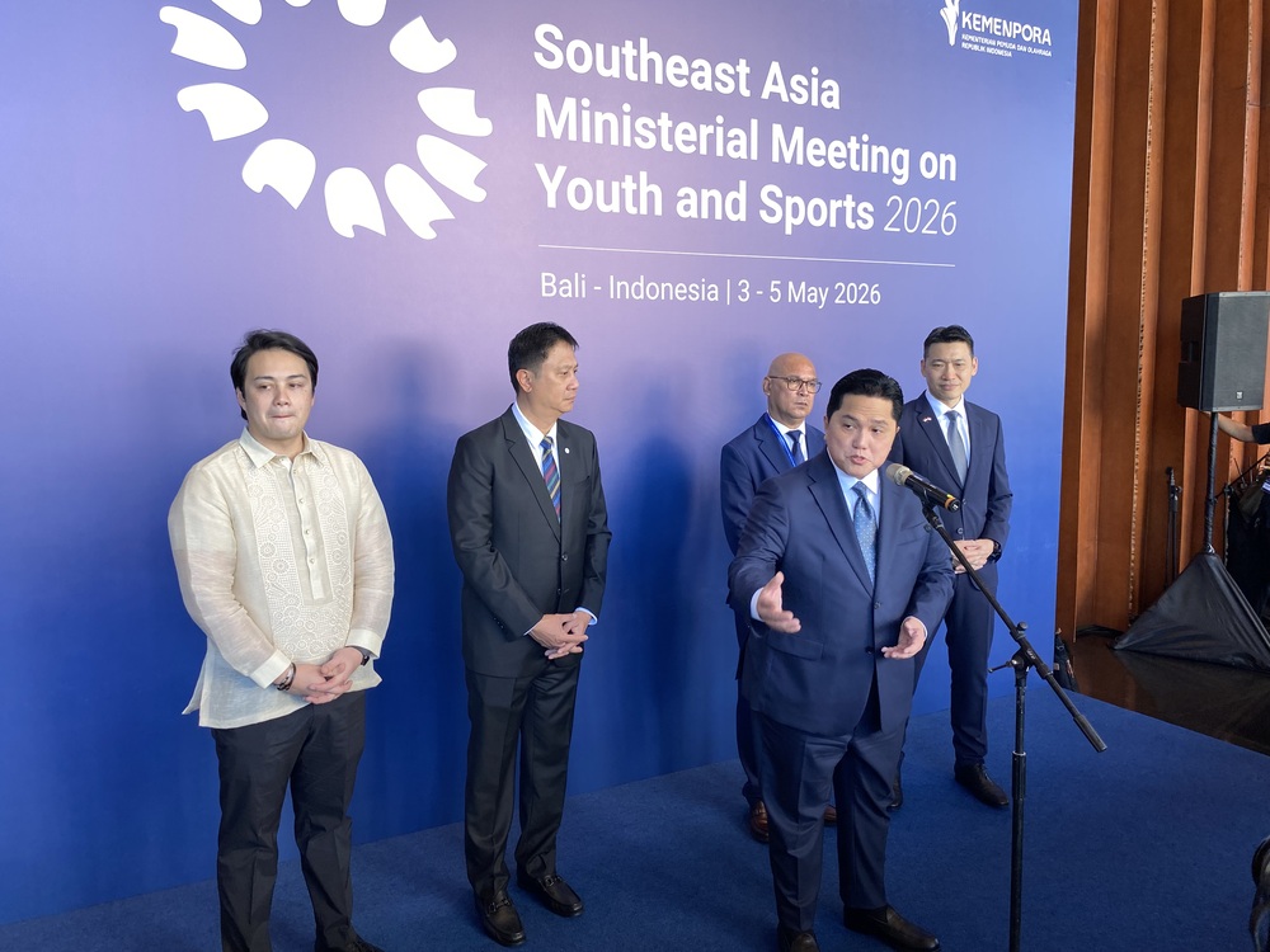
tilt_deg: -4.2
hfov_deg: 67.3
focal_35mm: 26
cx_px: 635
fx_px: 954
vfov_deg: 53.1
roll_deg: -0.7
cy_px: 476
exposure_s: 1/122
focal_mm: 4.25
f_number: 1.8
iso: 64
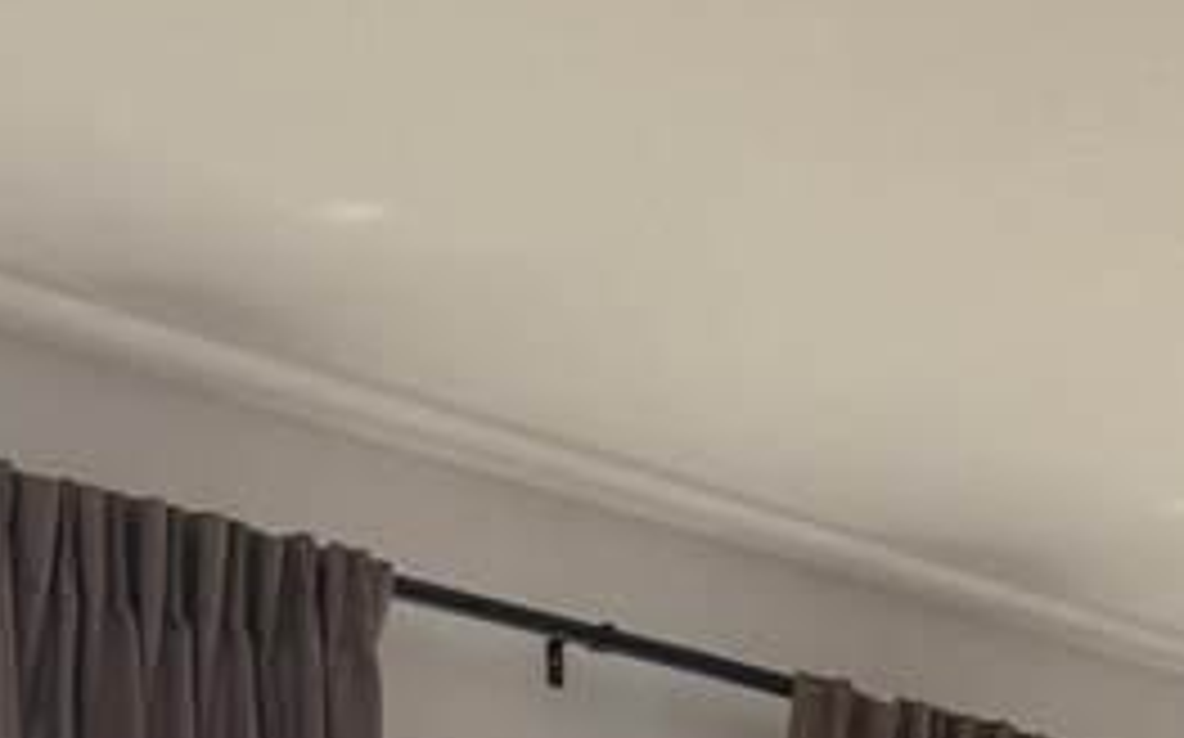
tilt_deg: -5.6
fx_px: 2999
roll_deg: +0.4
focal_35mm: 93
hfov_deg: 21.7
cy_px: 1962
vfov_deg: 11.0
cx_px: 1139
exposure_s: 1/589
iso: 100
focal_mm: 6.76
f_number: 1.78
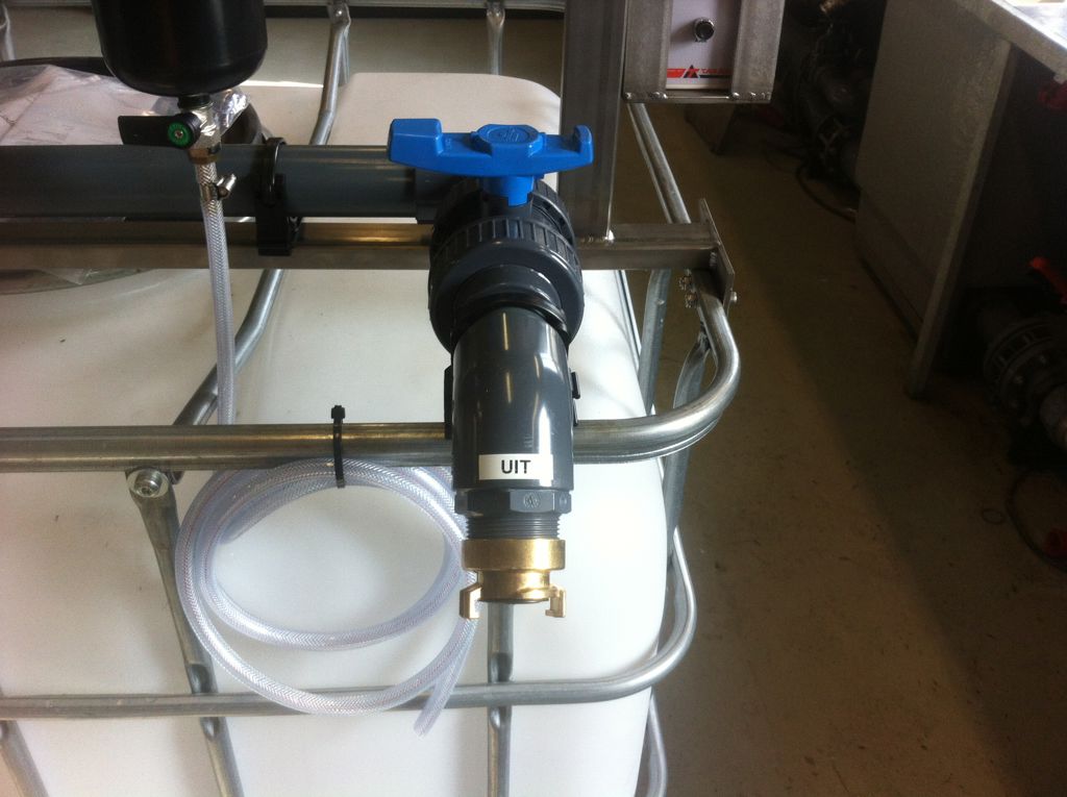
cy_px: 398
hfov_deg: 52.7
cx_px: 534
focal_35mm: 35
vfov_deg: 40.6
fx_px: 1077
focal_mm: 3.85
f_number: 2.8
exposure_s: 1/120
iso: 125
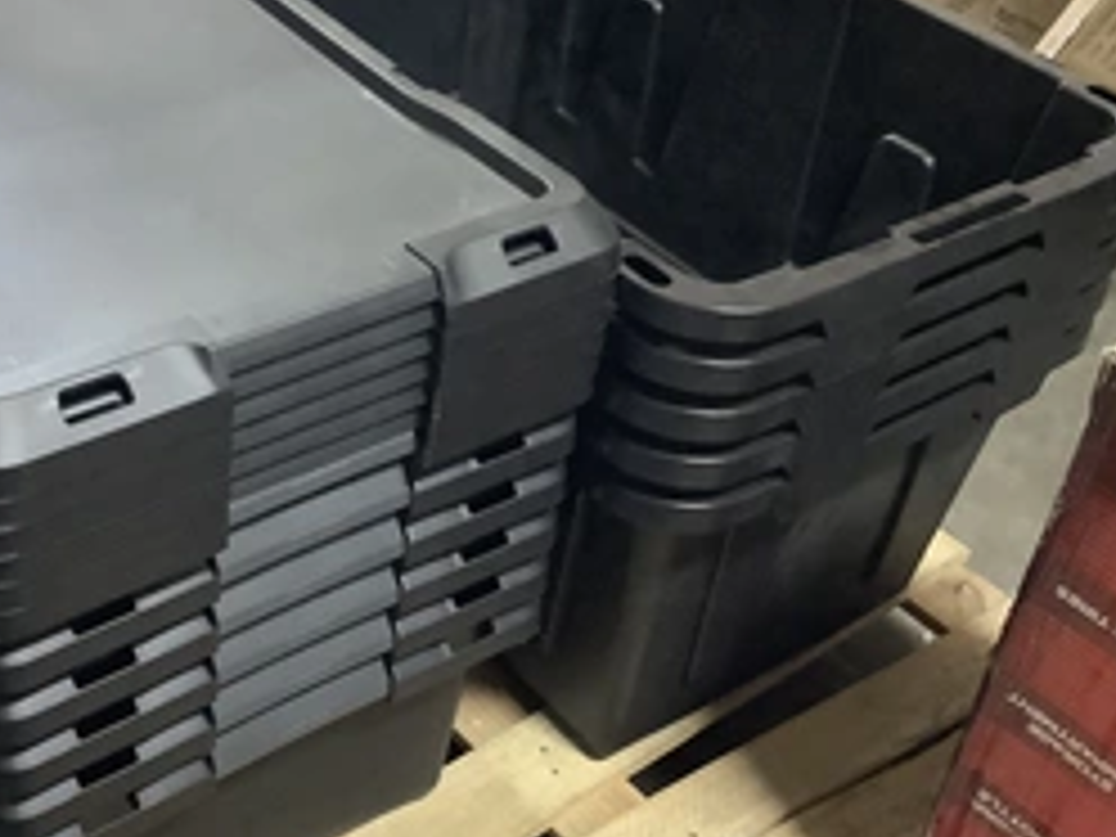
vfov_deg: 29.1
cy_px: 382
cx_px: 396
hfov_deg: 37.9
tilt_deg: -39.6
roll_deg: -6.0
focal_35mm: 50
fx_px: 1612
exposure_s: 1/24
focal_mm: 3.3
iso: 640
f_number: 2.4
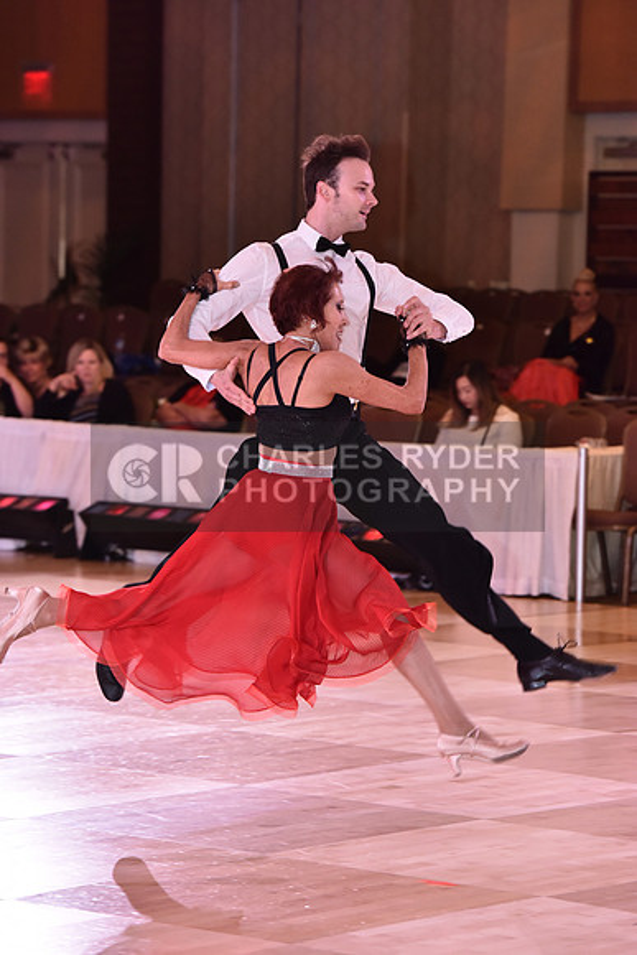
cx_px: 318
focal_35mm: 150
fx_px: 3979
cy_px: 478
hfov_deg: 9.2
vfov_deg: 13.7
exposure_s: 1/250
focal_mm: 150
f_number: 5
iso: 2000
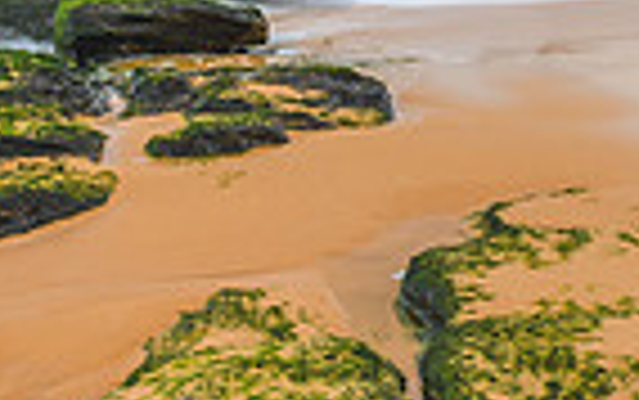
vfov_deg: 11.6
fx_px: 1865
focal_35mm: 107
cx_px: 292
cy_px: -252
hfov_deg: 19.4
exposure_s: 2
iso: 100
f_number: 8
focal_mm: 16
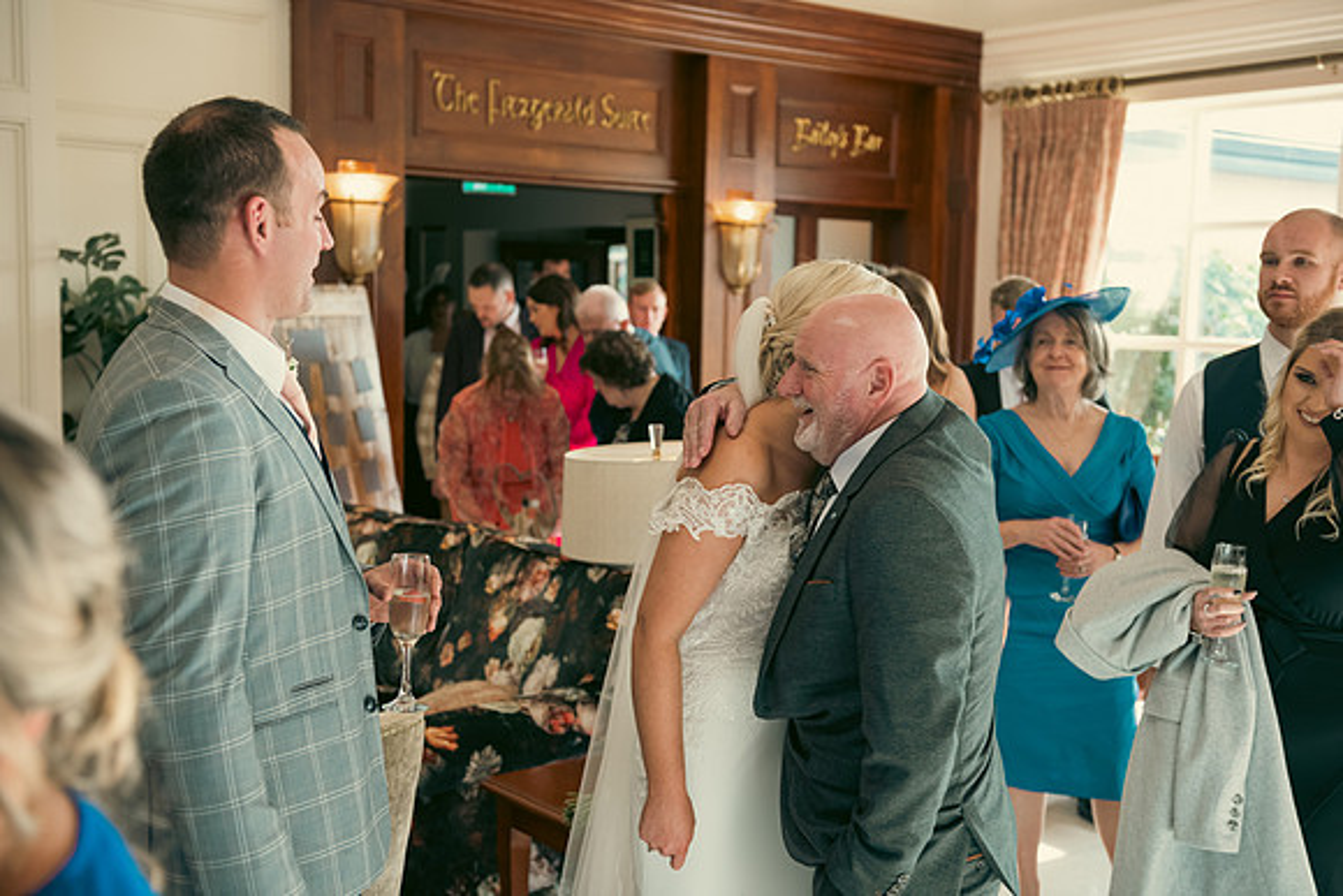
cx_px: 672
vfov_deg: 30.5
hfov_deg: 44.5
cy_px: 448
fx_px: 1642
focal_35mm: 44
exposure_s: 1/100
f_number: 3.5
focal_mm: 44
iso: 400
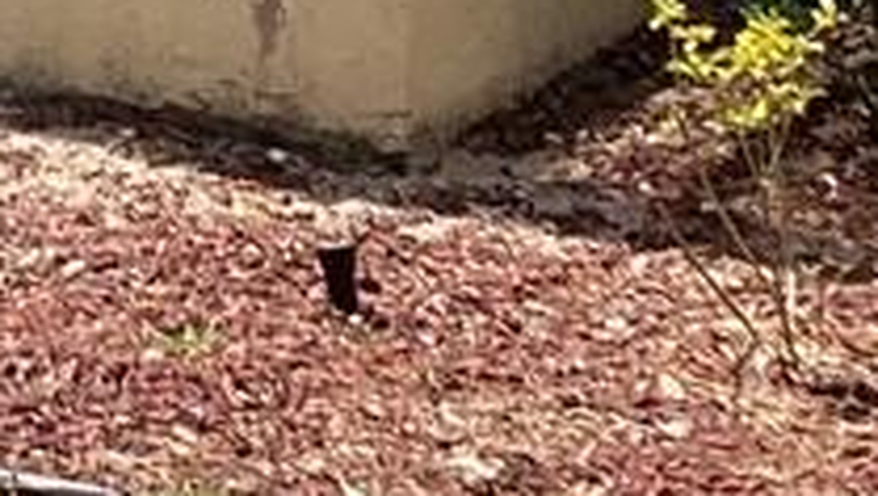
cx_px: -441
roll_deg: +0.2
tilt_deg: -1.9
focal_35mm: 233
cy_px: -1000
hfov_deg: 9.0
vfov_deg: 5.0
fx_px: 5429
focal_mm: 3.99
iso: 20
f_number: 1.8
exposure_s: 1/972
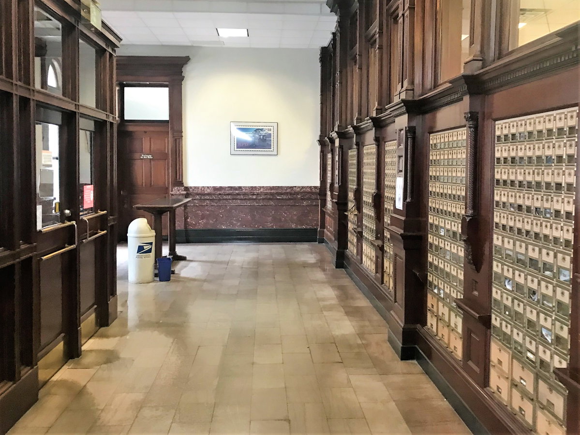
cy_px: 218
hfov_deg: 63.4
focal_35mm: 28
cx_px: 290
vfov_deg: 49.8
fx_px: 469
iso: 50
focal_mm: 3.99
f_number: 1.8
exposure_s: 1/15
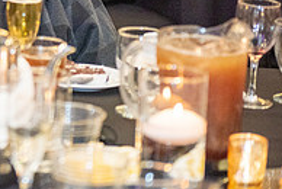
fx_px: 1640
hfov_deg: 9.6
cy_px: -55
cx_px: -92
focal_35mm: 209
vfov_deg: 6.5
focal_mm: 70
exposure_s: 1/160
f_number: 2.8
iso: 1600
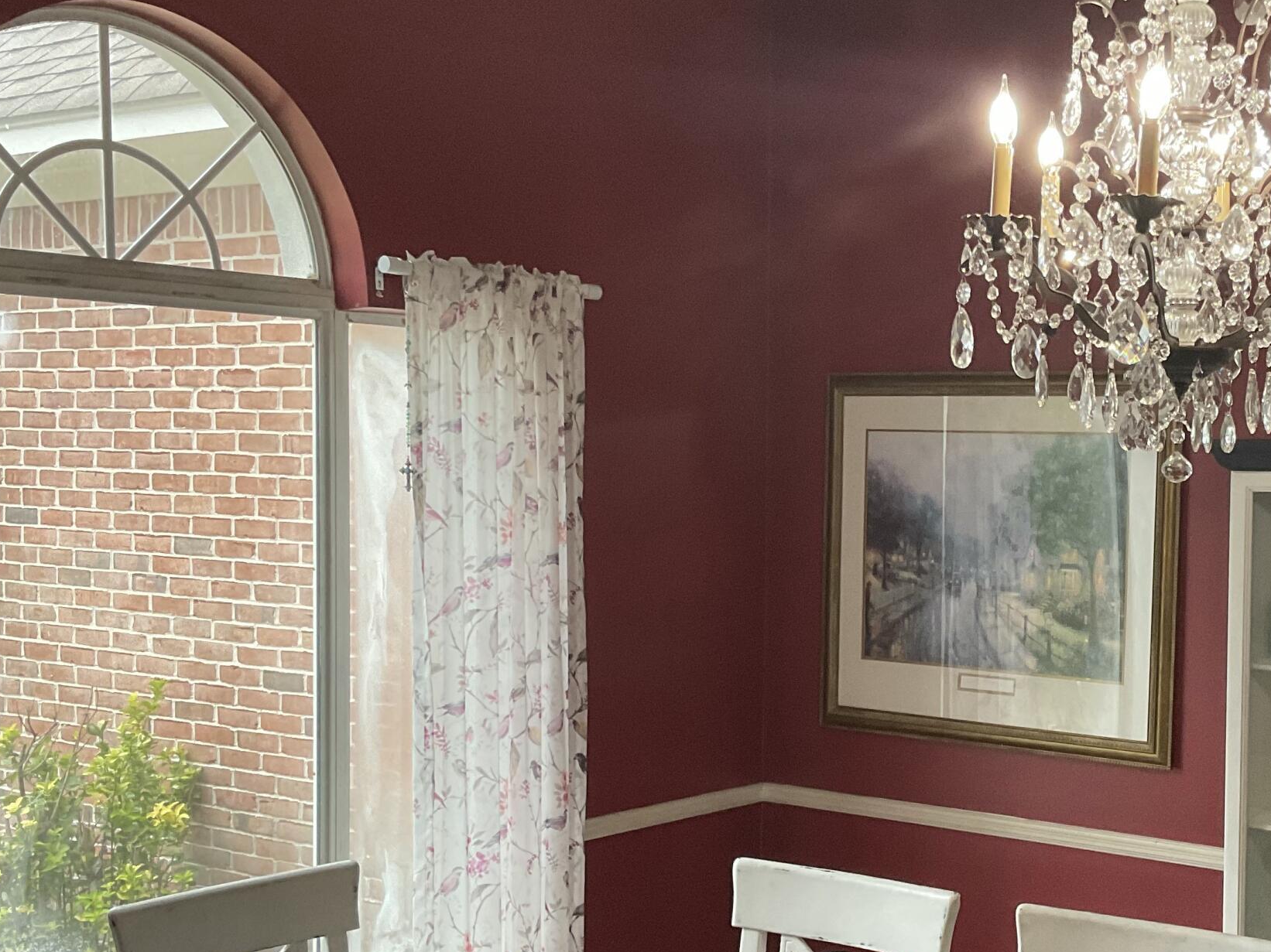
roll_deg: -2.2
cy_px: 582
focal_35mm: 53
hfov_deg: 35.6
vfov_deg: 27.4
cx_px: 902
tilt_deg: -4.6
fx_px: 1946
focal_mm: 3
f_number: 1.8
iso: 64
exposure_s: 1/60
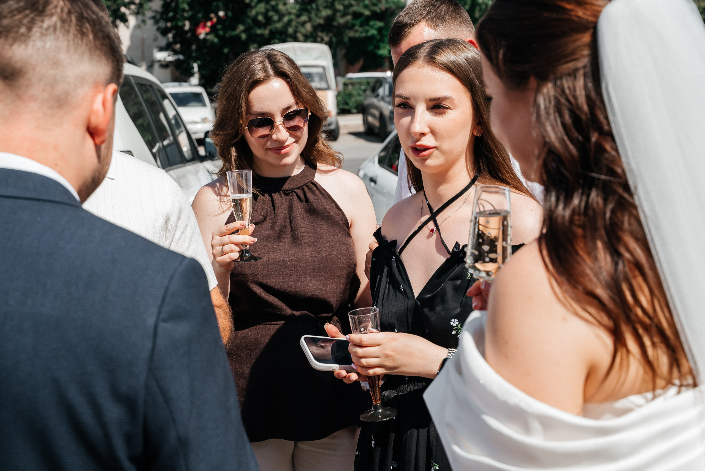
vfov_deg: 26.0
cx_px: 352
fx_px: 1019
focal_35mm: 52
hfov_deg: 38.2
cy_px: 236
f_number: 6.3
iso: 125
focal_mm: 52
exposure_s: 1/500
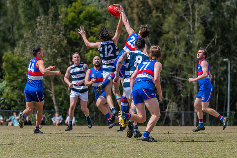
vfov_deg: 4.6
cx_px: 122
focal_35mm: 300
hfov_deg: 6.9
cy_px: 81
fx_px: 1975
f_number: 8
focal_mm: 270
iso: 800
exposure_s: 1/1600
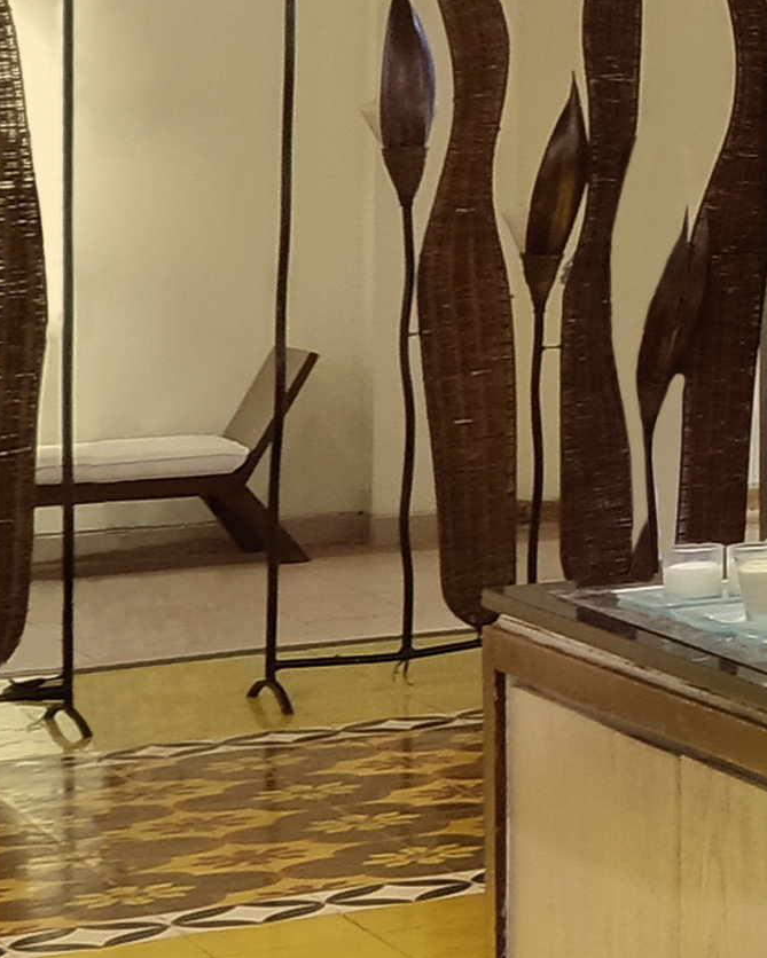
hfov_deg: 8.9
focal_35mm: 101
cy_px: 392
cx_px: 2840
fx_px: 2865
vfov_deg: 19.0
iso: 400
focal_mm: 10
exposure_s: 3.1
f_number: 9
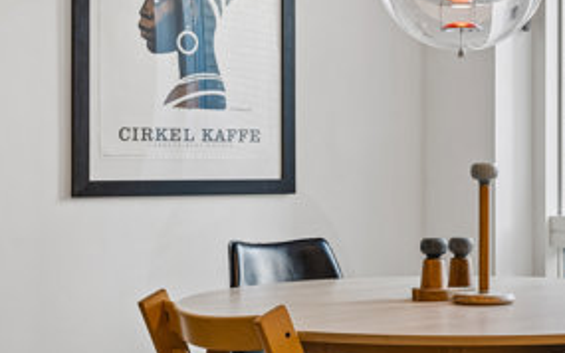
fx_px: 1300
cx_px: 452
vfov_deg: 15.5
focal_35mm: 84
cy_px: 179
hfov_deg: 24.1
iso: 160
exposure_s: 1/40
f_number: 5
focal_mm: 29.5
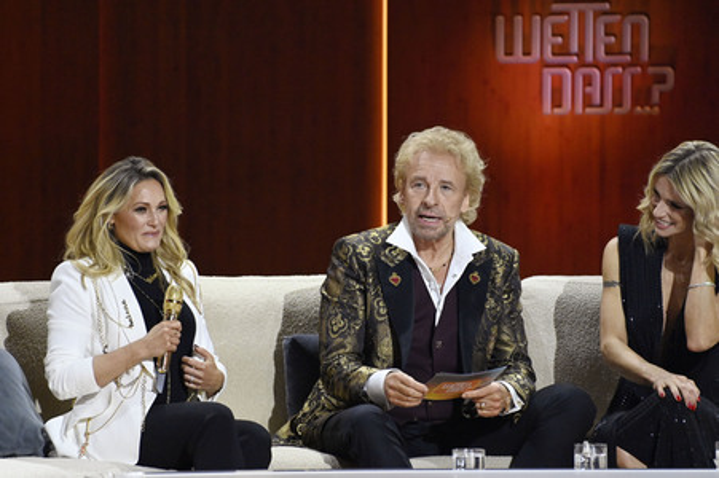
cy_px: 239
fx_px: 9979
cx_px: 360
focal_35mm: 500
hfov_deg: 4.1
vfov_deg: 2.7
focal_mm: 500
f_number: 5.6
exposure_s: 1/320
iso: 8000
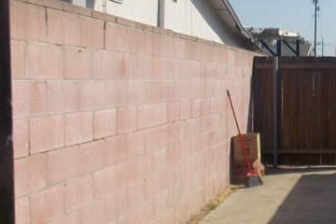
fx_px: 635
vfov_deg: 20.0
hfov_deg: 26.9
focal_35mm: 68
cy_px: 112
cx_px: 383
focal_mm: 4
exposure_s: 1/1000
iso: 80
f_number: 3.1
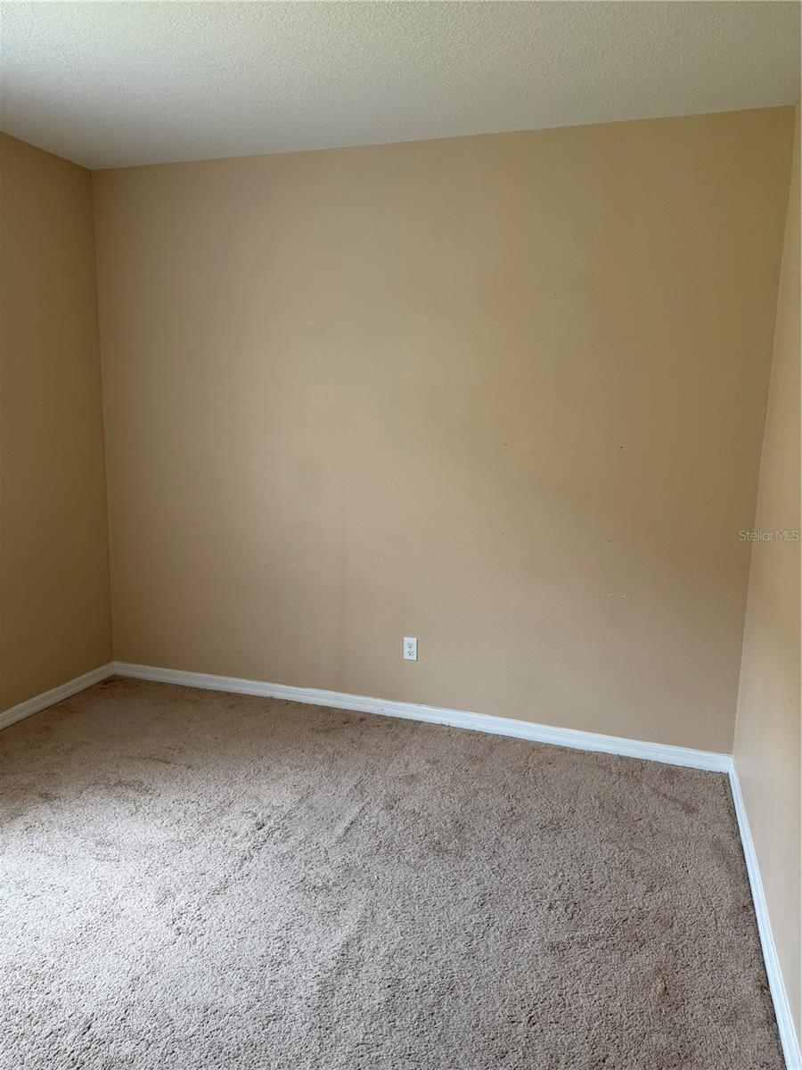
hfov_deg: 56.8
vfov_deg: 71.6
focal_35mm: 24
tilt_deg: -9.2
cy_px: 535
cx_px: 401
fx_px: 741
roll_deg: -1.7
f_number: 1.78
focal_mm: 6.76
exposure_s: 1/121
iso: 125
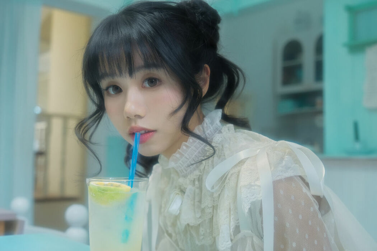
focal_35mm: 44
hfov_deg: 44.5
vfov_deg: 30.5
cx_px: 188
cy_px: 126
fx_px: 461
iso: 640
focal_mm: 29.2
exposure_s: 1/60
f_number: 2.8
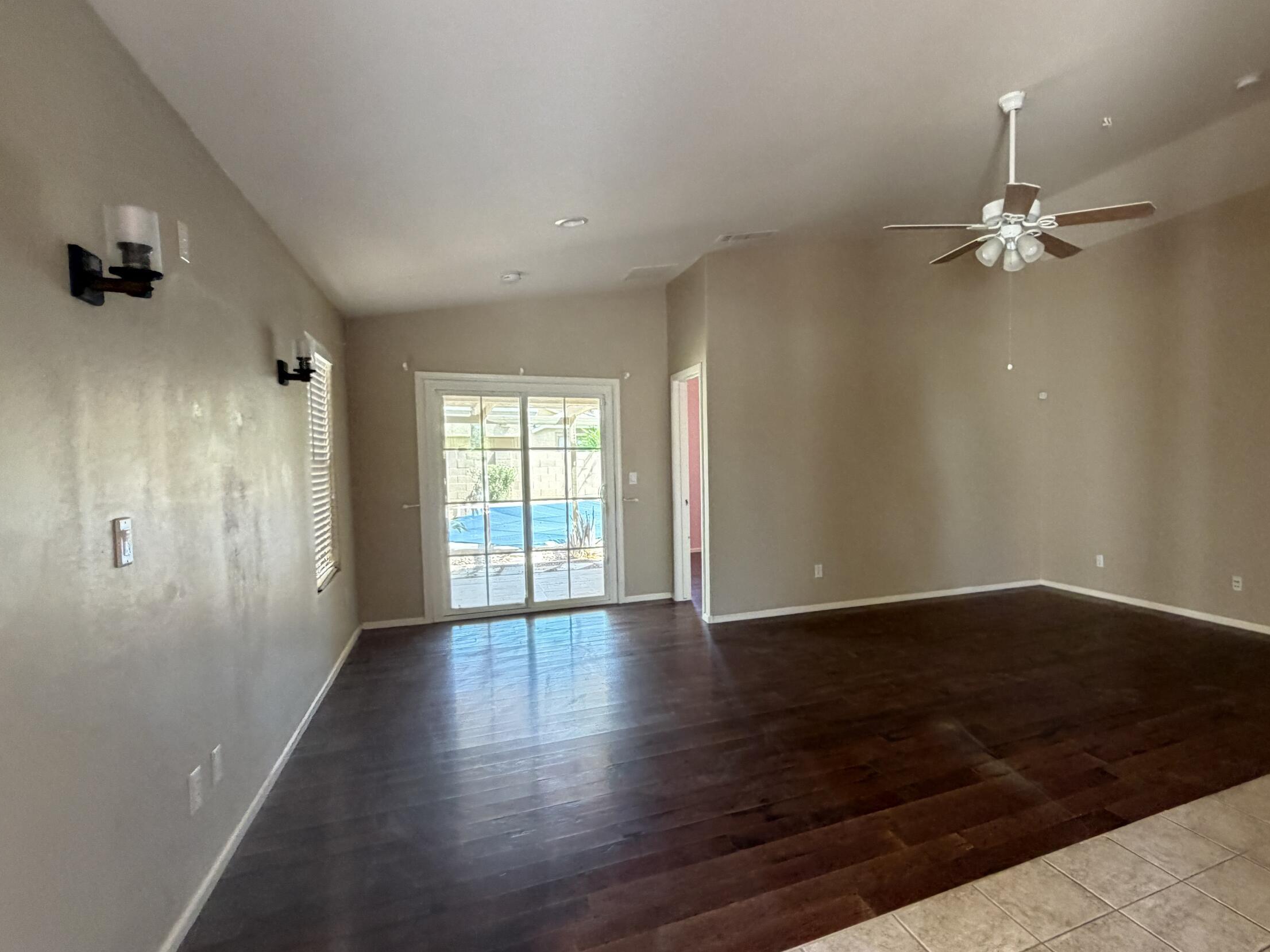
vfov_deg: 68.6
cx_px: 820
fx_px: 697
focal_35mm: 19
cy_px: 496
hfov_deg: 82.5
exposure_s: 1/66
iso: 320
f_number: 2.2
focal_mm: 2.22
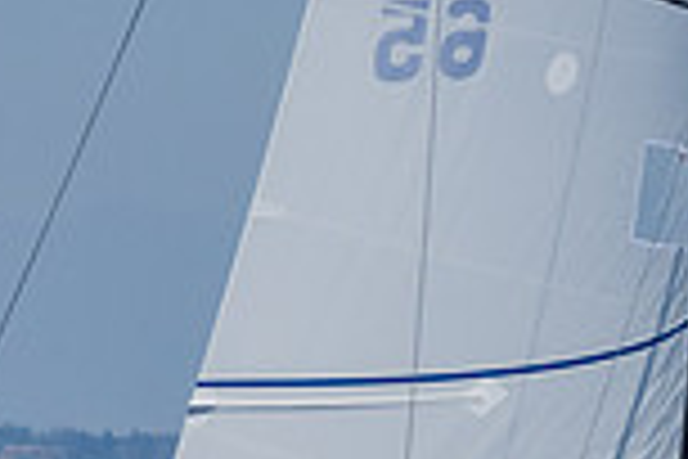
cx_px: -34
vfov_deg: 1.4
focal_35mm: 960
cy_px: 723
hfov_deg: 2.1
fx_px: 18345
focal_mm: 160
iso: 640
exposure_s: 1/1600
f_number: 14
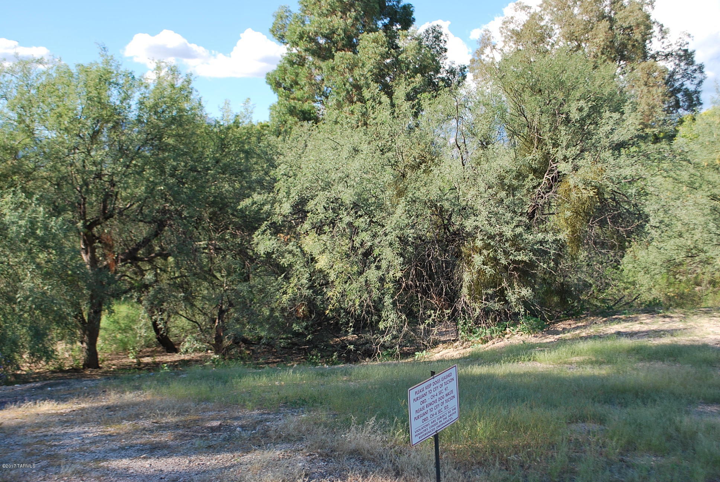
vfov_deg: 32.0
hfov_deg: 46.3
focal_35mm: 42
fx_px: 841
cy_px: 241
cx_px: 360
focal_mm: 28
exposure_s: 1/160
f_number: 6.3
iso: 100
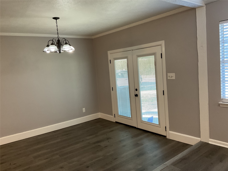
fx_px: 191
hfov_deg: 61.7
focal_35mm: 29
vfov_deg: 48.2
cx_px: 114
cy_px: 86
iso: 160
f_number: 1.8
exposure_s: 1/60
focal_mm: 3
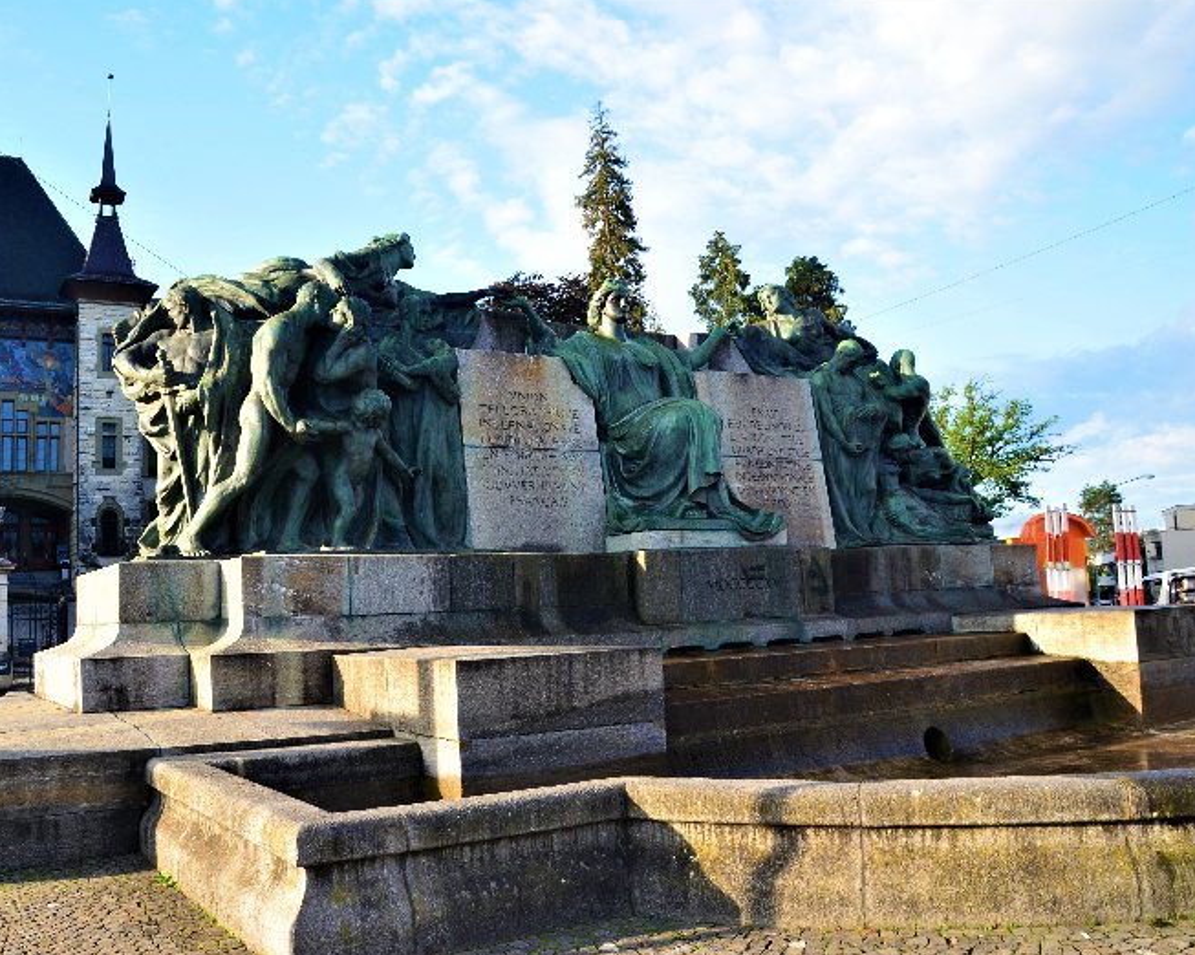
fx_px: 1096
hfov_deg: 57.0
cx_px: 525
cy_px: 476
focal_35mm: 31
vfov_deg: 47.1
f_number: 9
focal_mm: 18
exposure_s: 1/100
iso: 400
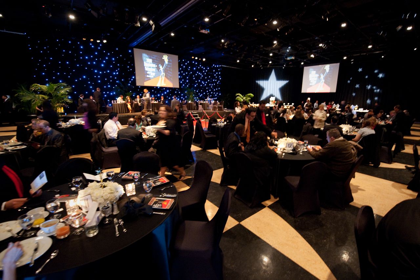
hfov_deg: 104.3
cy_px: 140
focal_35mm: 14
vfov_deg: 81.1
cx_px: 210
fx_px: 163
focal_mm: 14
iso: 3200
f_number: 2.8
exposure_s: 1/13
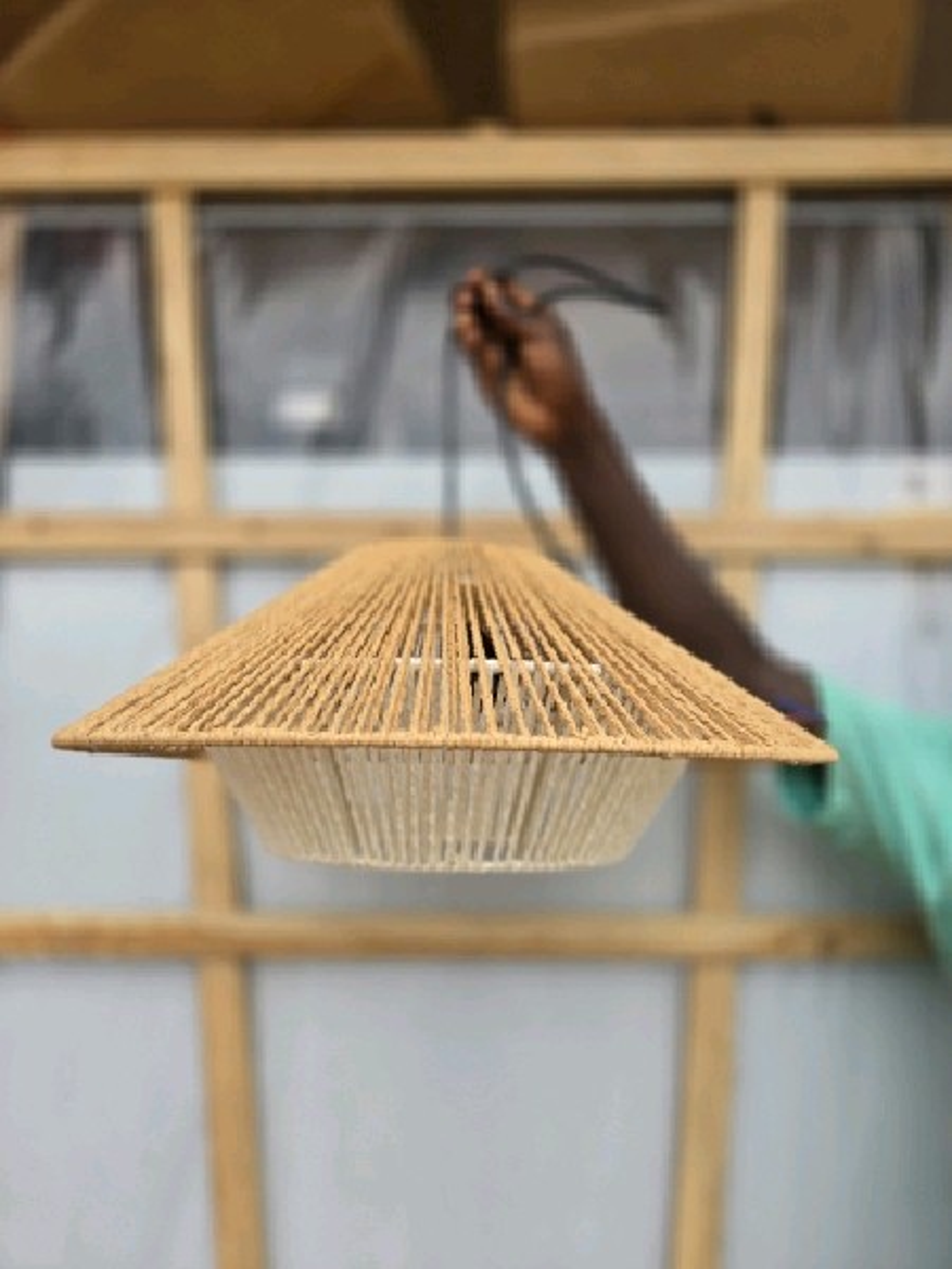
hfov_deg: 58.9
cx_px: 476
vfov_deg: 73.9
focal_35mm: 23
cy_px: 634
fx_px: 843
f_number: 1.7
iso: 12
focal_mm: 6.3
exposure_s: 1/294
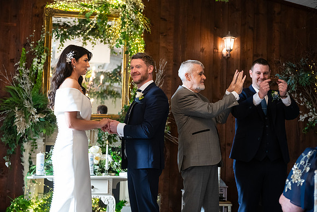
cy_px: 106
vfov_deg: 22.6
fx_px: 528
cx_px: 158
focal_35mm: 60
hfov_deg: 33.4
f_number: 3.5
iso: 1000
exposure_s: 1/160
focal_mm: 60
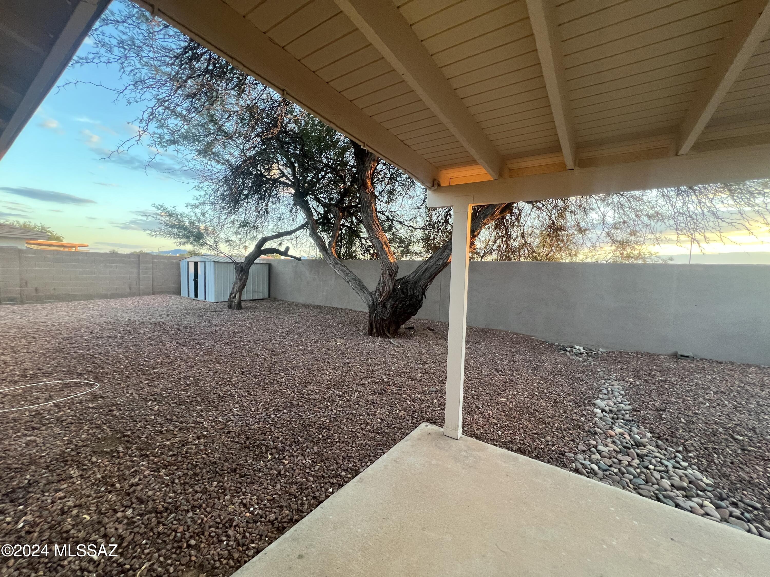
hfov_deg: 106.2
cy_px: 288
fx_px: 289
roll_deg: -1.1
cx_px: 385
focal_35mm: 13
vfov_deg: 89.9
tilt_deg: -3.5
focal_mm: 1.57
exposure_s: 1/120
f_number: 1.8
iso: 250
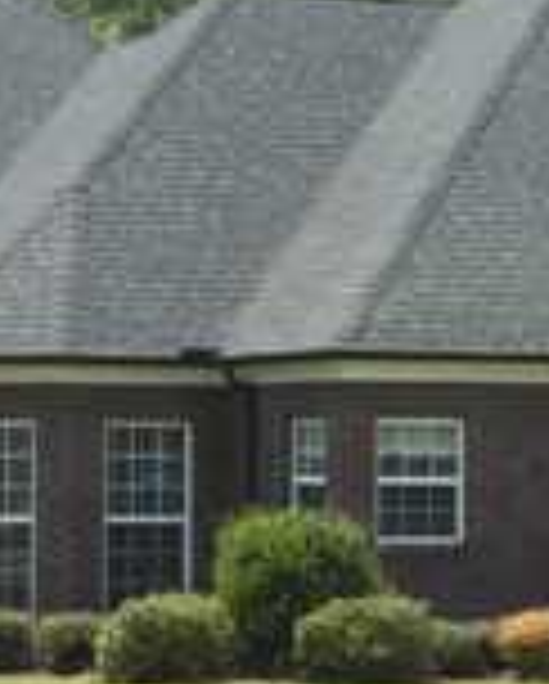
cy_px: 306
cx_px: 450
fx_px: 4155
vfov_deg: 9.4
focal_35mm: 205
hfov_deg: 7.5
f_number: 4
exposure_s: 1/400
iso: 80
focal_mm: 8.9
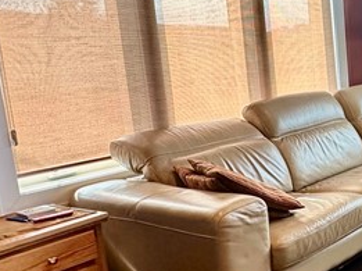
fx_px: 574
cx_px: 499
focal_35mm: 55
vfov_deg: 26.5
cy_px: 135
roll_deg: +0.9
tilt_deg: -9.9
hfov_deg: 27.6
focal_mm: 2.22
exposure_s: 1/120
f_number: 2.2
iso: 200
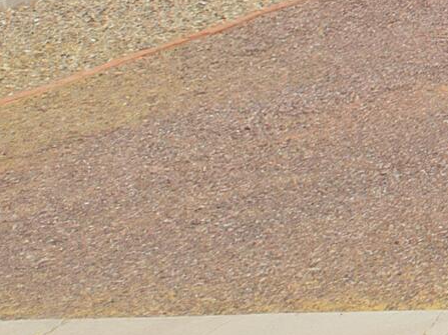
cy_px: -381
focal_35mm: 142
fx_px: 1837
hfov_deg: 9.9
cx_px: 1405
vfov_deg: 9.6
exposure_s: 1/3200
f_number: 2.8
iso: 100
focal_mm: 8.4
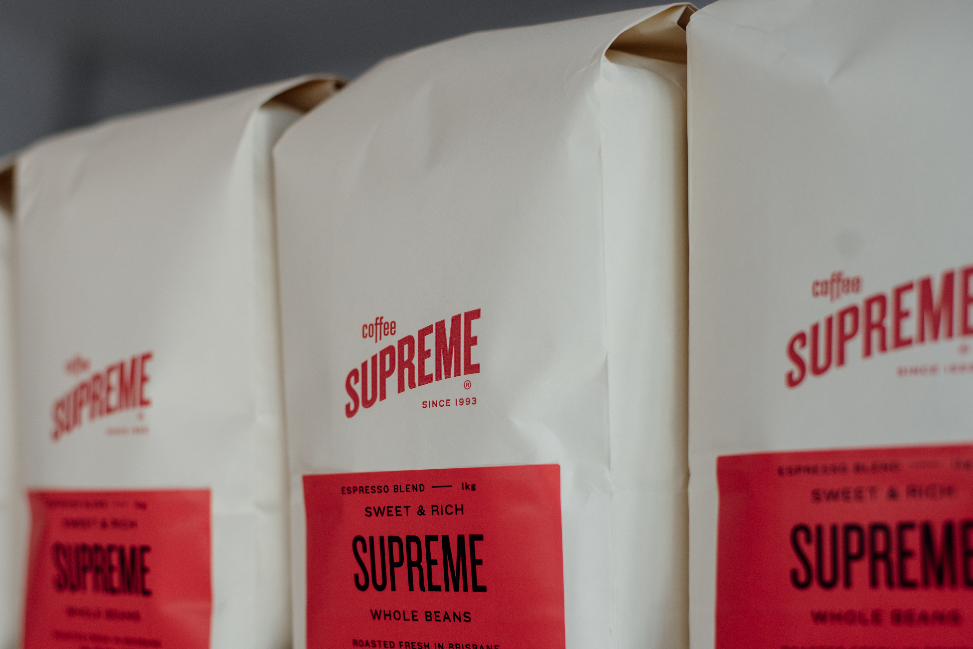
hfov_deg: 32.3
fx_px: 1676
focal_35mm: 62
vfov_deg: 21.9
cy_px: 389
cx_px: 420
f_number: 2.8
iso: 200
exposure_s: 1/320
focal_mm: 50
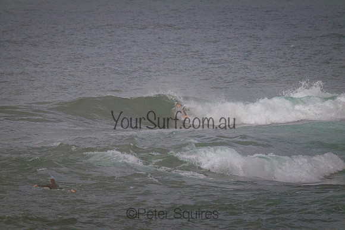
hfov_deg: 2.6
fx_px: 7668
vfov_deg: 1.7
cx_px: 172
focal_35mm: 800
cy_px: 115
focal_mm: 800
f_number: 11
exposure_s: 1/1250
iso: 12800
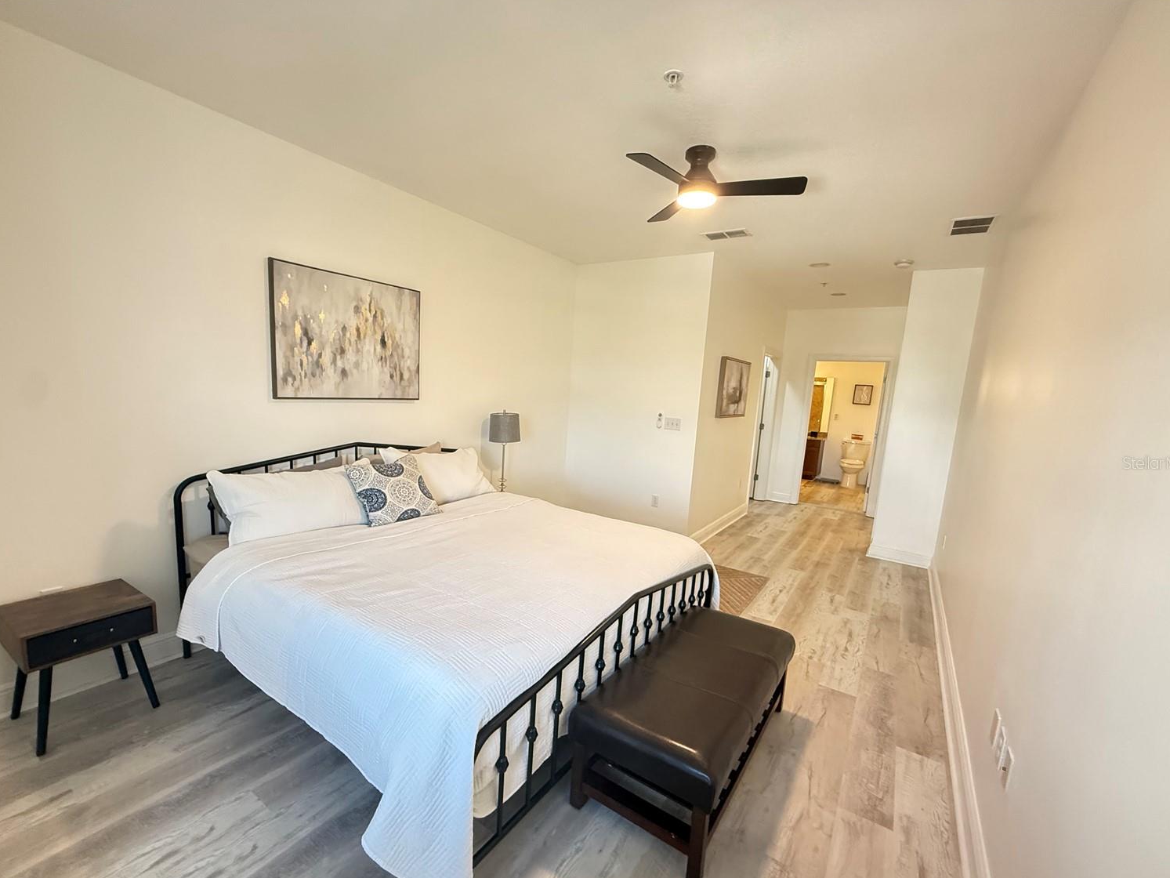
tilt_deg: -8.2
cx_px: 570
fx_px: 507
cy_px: 463
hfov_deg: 98.1
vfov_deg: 81.7
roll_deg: -3.5
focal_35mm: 15
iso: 640
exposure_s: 1/60
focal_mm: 2.22
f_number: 2.2
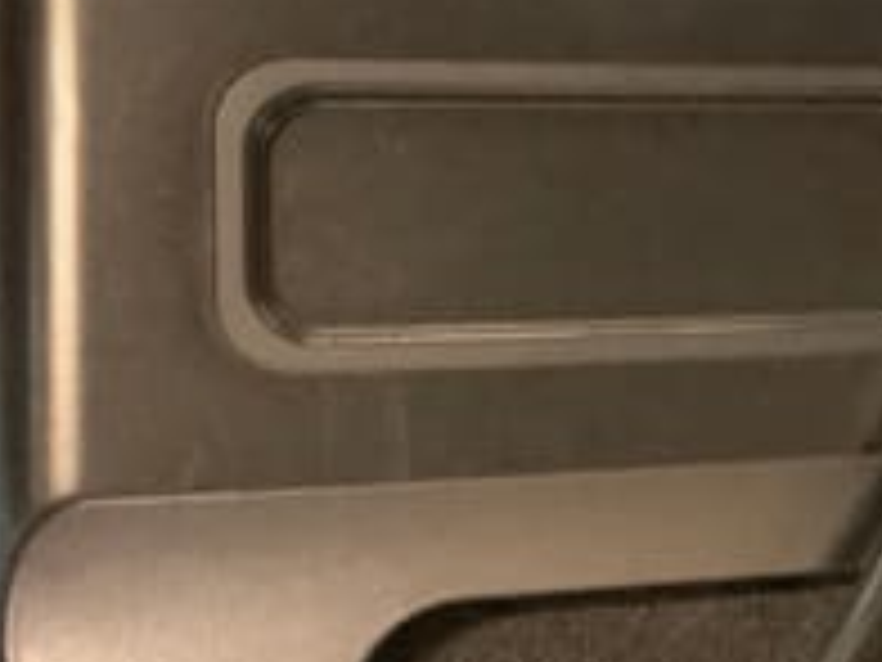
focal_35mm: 79
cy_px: 241
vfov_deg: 18.6
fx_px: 2013
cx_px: 1102
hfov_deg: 22.5
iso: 640
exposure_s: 1/25
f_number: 2.4
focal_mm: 3.3
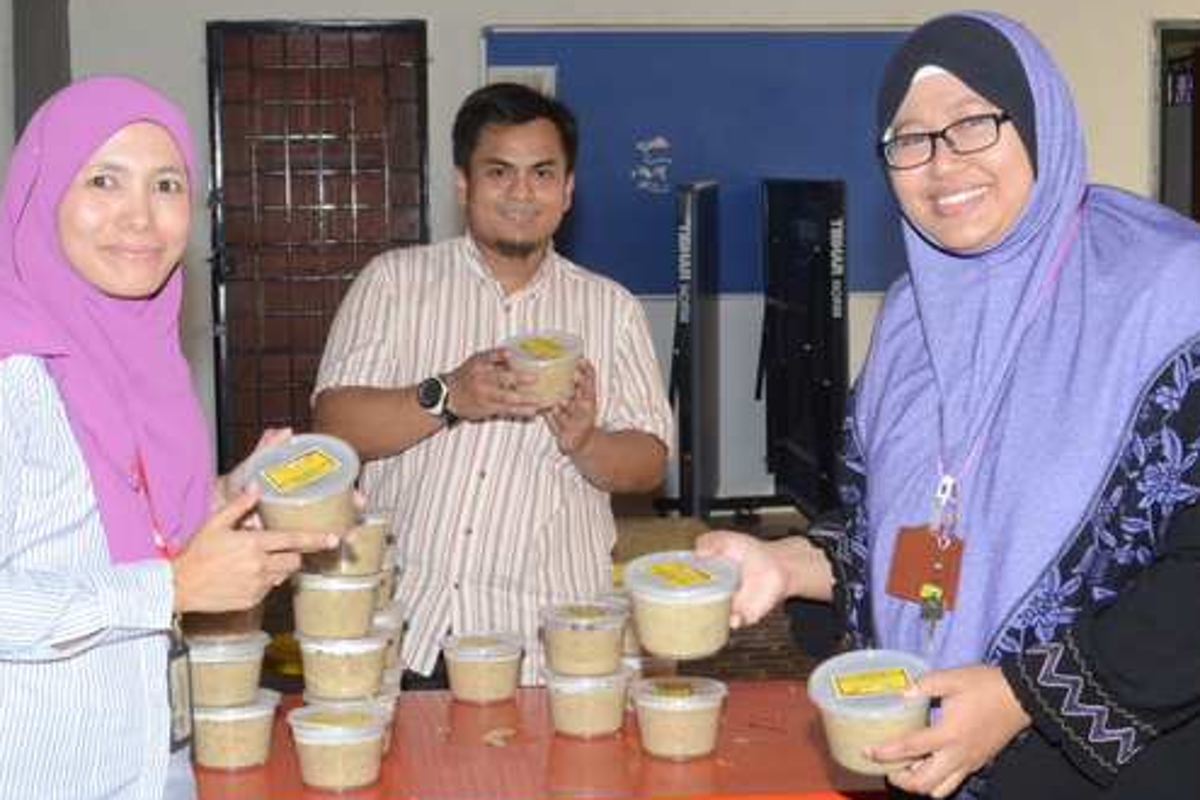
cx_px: 536
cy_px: 368
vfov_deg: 21.9
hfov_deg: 32.4
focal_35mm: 62
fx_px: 2067
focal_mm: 32
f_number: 11
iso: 1000
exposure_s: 1/50
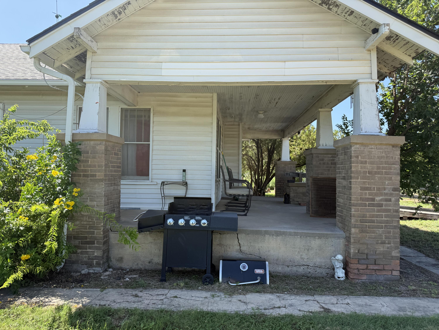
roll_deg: -2.4
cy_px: 165
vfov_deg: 56.8
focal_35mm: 24
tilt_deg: +2.7
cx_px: 220
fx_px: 304
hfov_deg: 71.6
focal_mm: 6.76
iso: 100
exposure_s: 1/1464
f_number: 1.78
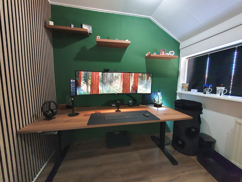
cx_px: 121
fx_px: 91
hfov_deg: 106.2
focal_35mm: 13
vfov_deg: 89.9
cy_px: 91
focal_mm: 1.8
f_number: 2.2
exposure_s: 1/20
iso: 640
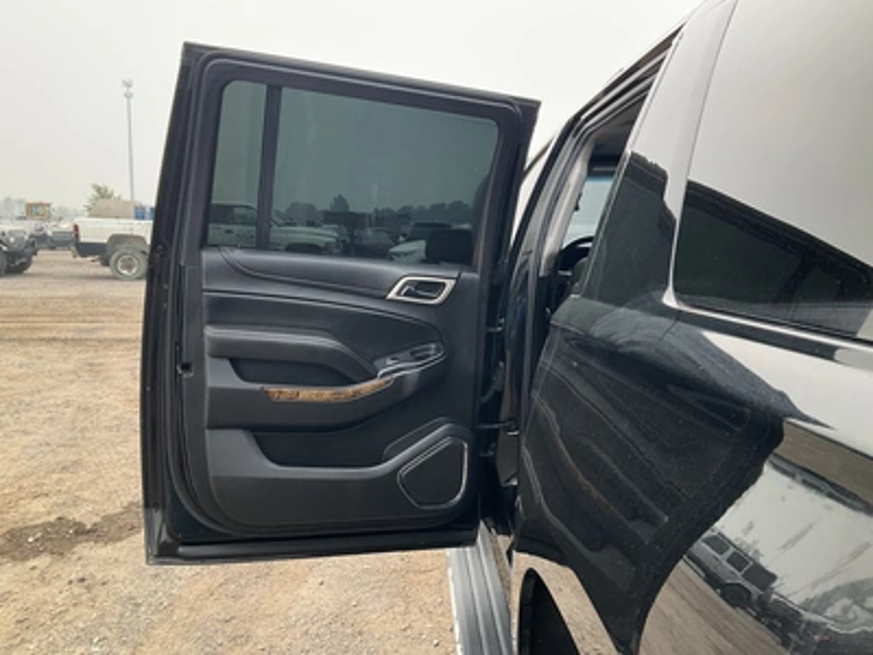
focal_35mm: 29
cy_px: 328
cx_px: 436
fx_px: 731
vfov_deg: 48.2
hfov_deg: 61.7
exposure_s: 1/439
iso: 25
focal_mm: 3
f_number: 1.8
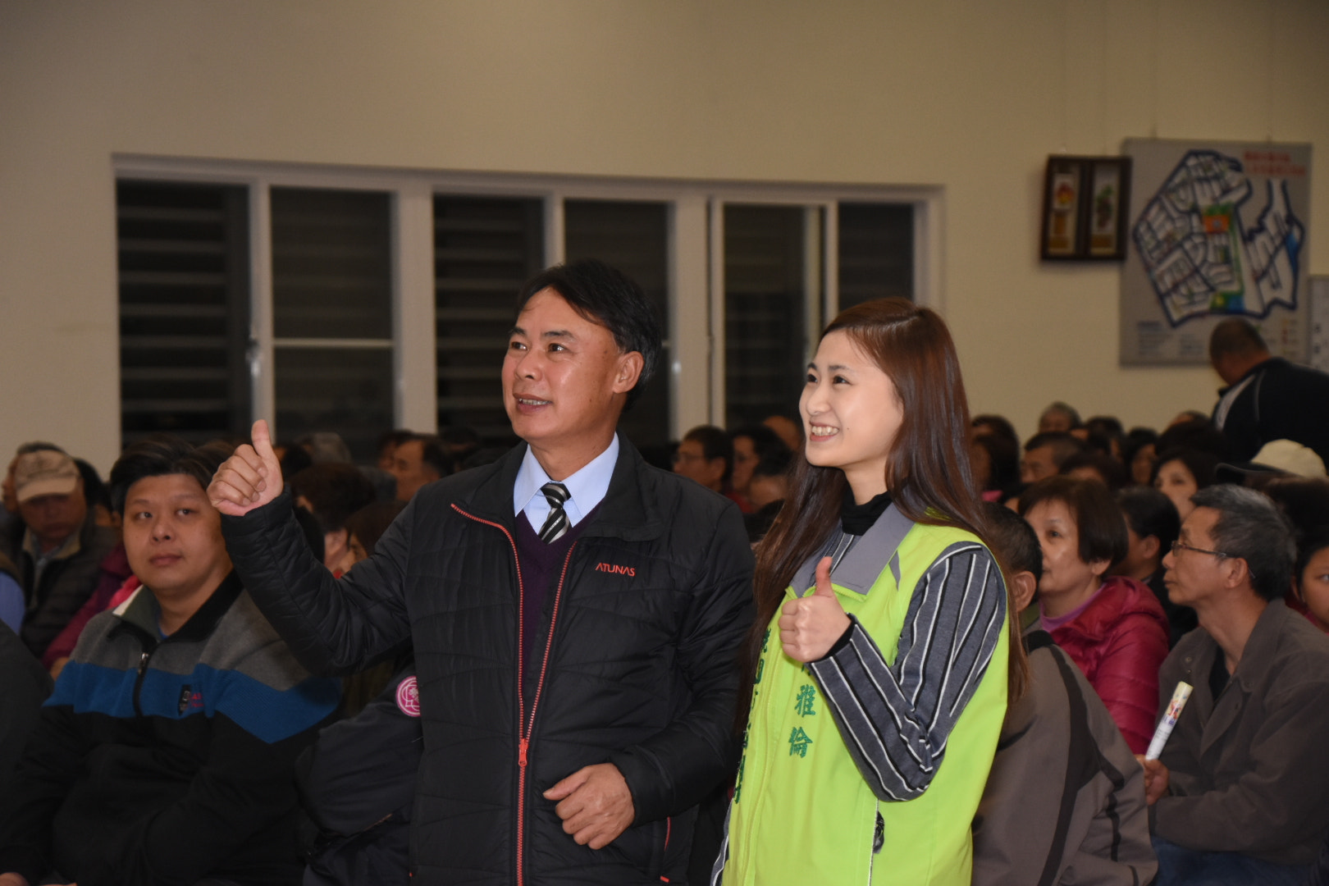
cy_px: 443
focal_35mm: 112
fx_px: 4153
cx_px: 664
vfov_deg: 12.2
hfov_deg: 18.2
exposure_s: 1/125
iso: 1100
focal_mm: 75
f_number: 5
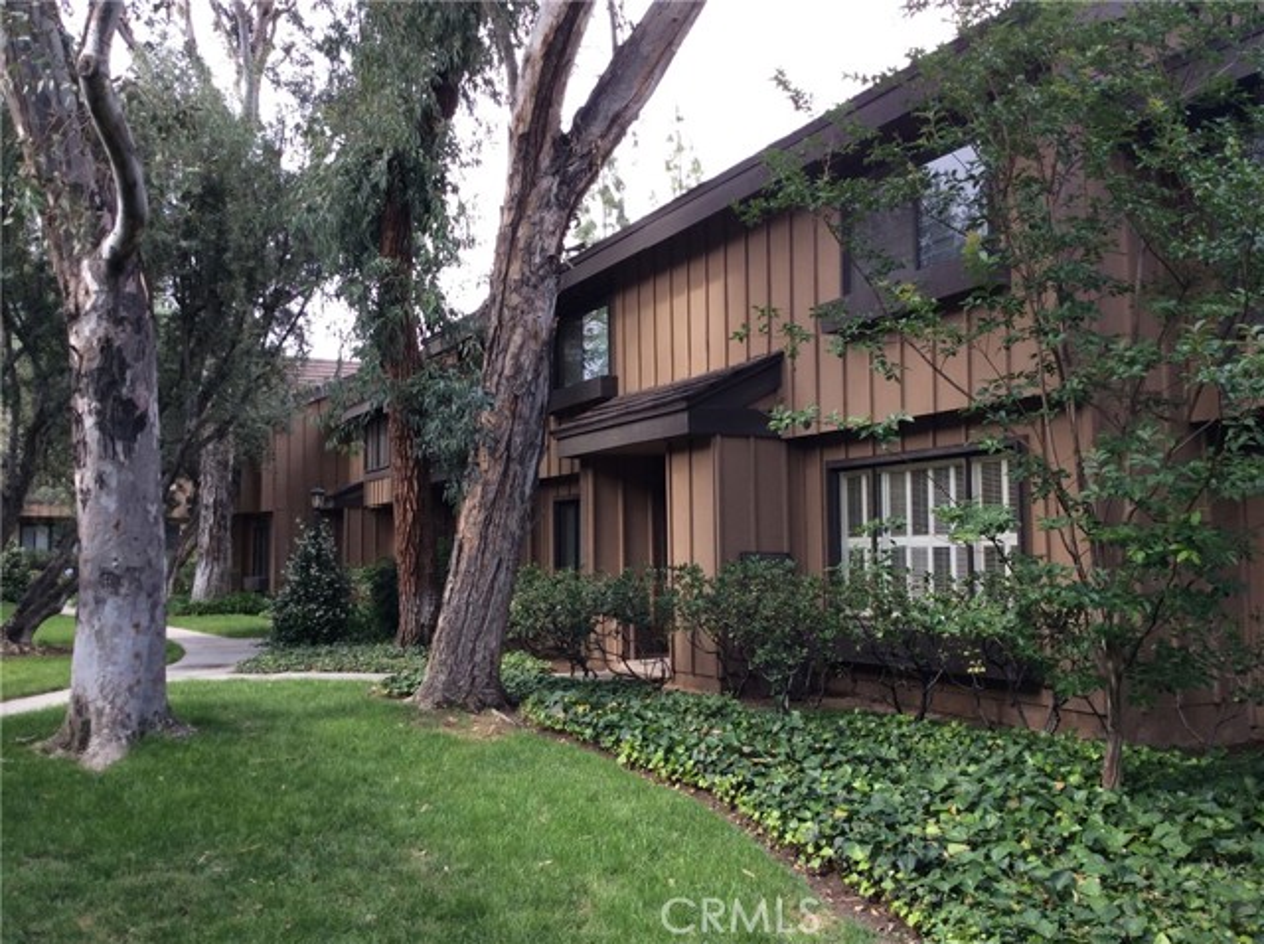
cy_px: 472
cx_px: 632
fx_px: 1203
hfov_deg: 55.4
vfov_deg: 42.8
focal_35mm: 33
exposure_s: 1/187
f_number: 2.4
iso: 32
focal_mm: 3.3
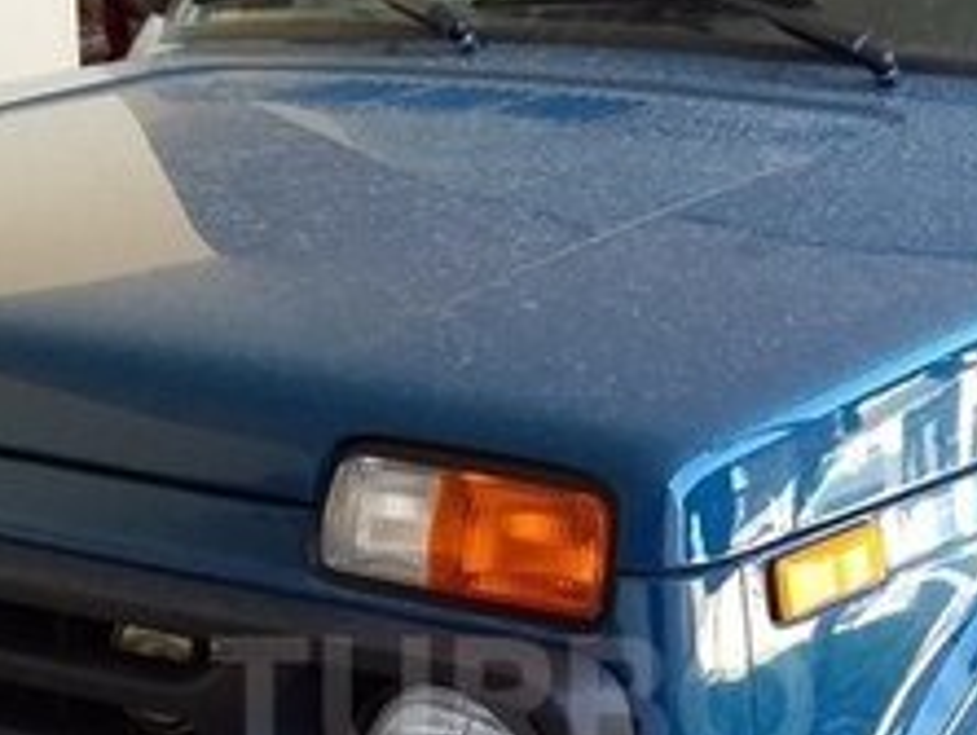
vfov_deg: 15.8
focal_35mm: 92
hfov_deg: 21.2
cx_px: 660
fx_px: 2599
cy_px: 702
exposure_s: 1/50
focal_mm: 3.3
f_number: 2.2
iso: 64
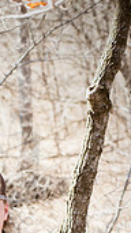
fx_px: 1367
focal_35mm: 221
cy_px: 288
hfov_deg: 5.5
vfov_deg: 9.6
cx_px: -20
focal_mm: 80
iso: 800
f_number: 8
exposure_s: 1/320
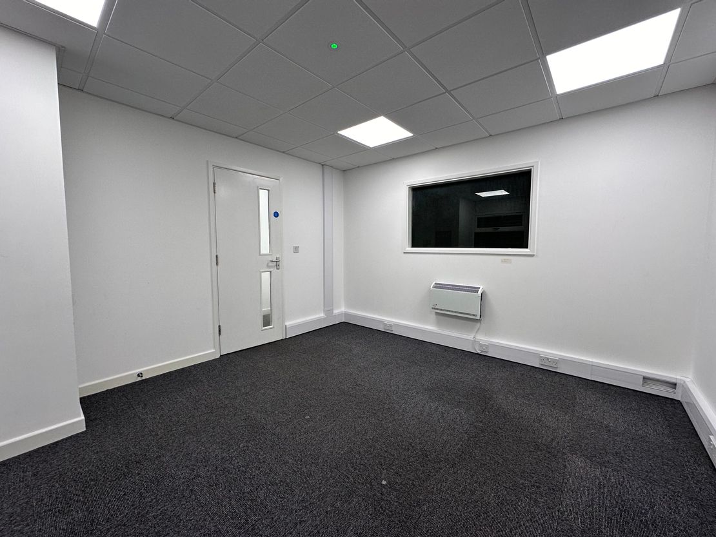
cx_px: 358
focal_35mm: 14
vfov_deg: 85.7
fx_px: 290
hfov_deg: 102.1
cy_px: 268
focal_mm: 2.22
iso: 125
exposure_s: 1/100
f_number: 2.2
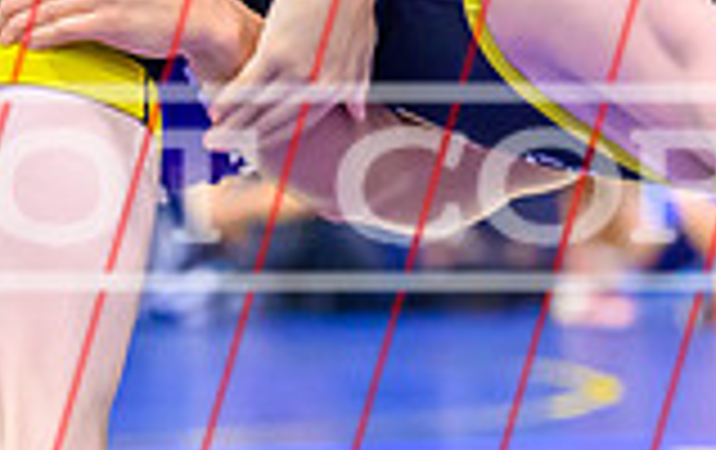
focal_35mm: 409
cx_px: 529
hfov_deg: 5.1
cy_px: 196
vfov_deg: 3.2
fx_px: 7995
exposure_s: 1/640
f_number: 2.8
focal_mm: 82
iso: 6400
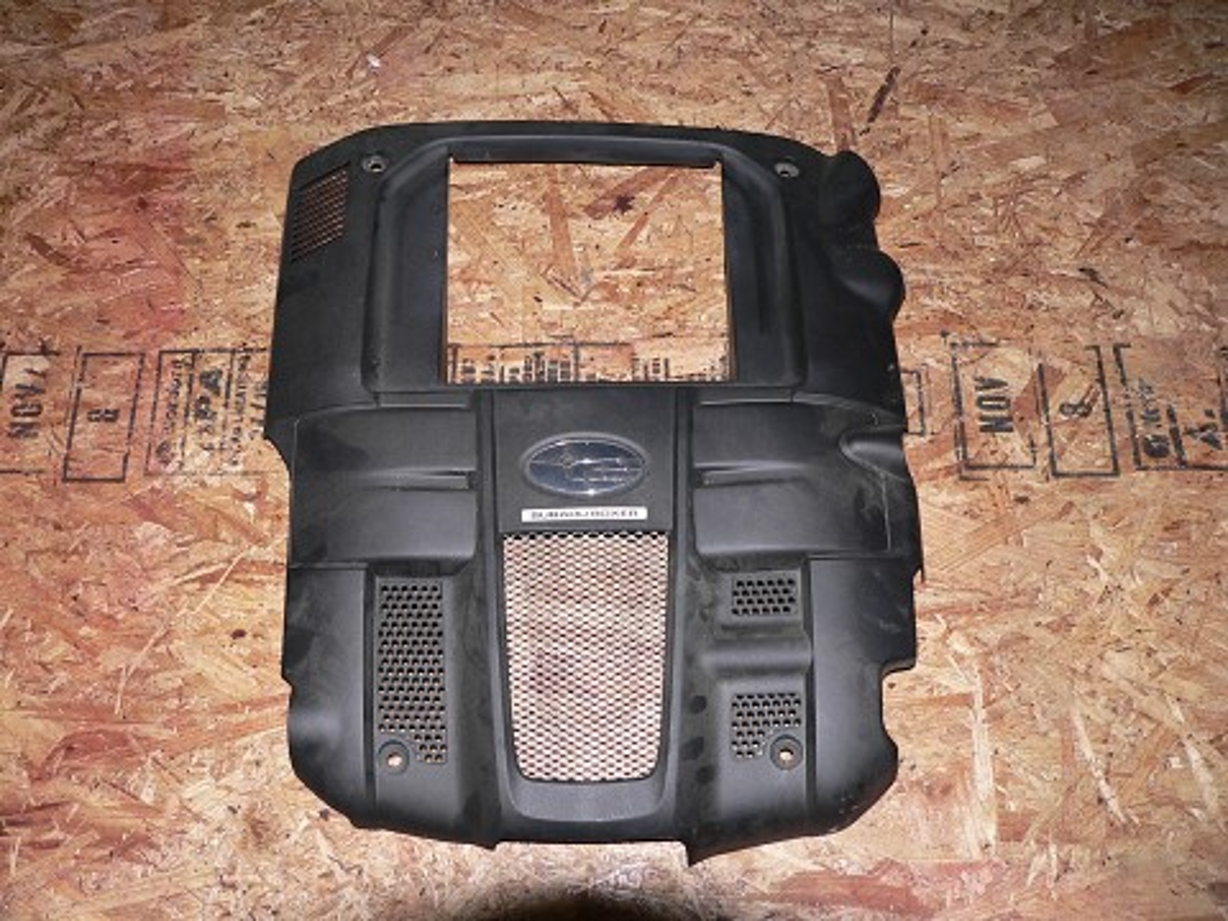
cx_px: 614
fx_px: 1277
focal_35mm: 36
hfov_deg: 51.4
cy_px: 460
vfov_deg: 39.7
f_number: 2.8
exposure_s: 1/60
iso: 100
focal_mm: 6
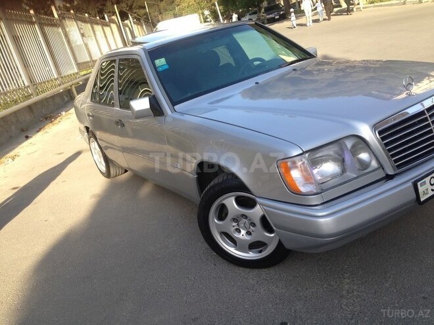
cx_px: 217
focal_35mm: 33
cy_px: 162
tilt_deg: -14.8
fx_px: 414
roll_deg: +13.4
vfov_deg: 42.9
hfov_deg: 55.4
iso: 50
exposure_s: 1/284
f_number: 2.4
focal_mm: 4.12
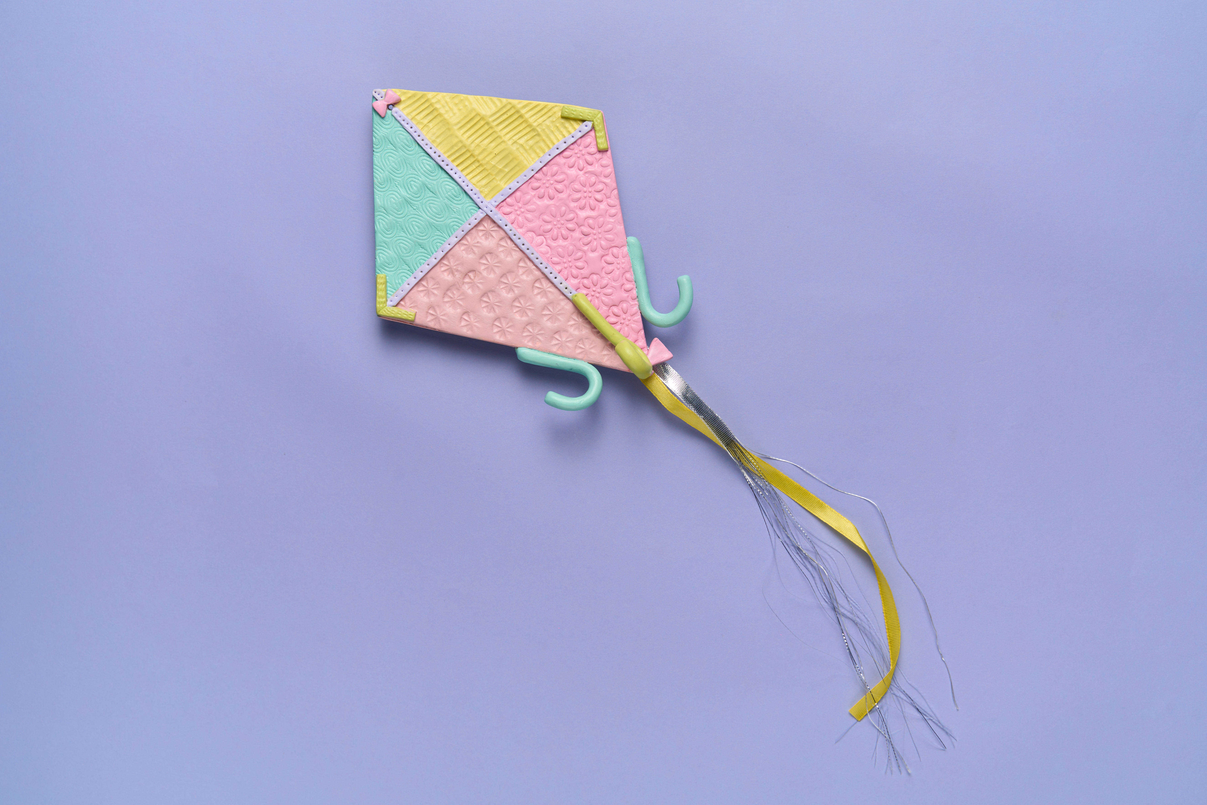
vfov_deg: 24.2
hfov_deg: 35.6
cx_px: 604
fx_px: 1877
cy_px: 402
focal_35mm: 56
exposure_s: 1/125
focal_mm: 56
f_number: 9
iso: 100
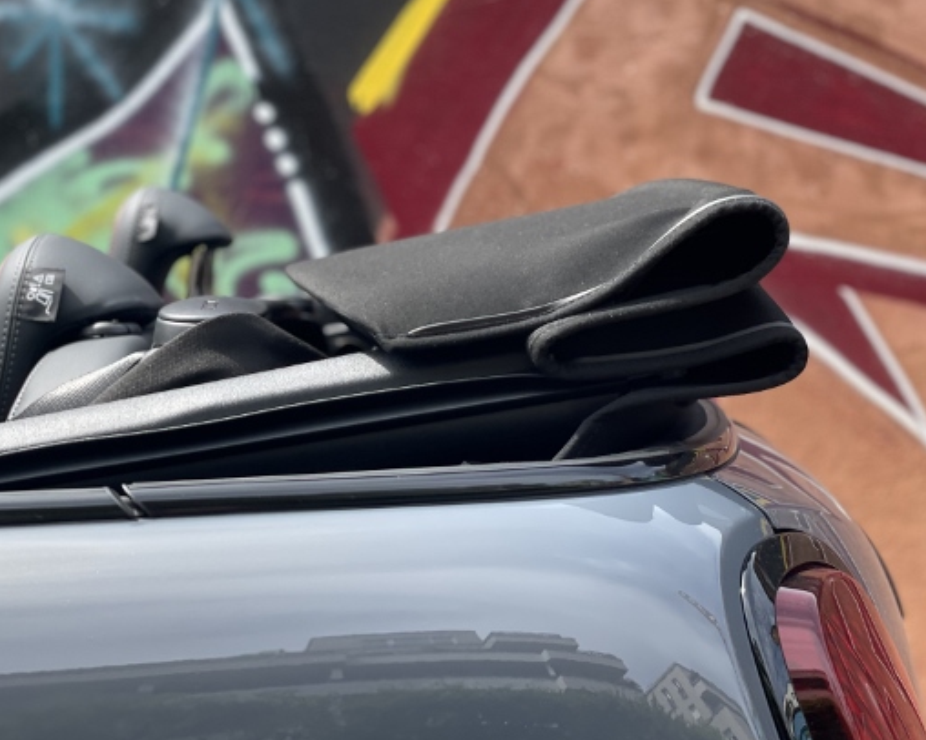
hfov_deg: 28.7
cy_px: 313
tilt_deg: +1.2
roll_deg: -1.0
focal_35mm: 66
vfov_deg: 23.1
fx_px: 1808
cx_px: 510
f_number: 2
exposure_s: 1/335
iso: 32
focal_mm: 6
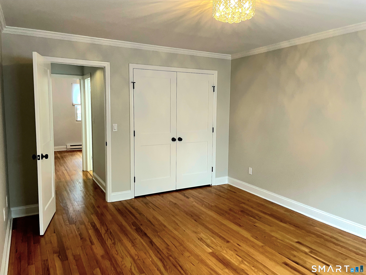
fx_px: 275
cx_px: 183
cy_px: 138
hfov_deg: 67.3
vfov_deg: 53.1
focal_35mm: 26
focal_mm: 4.2
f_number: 1.6
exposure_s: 1/60.2
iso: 125
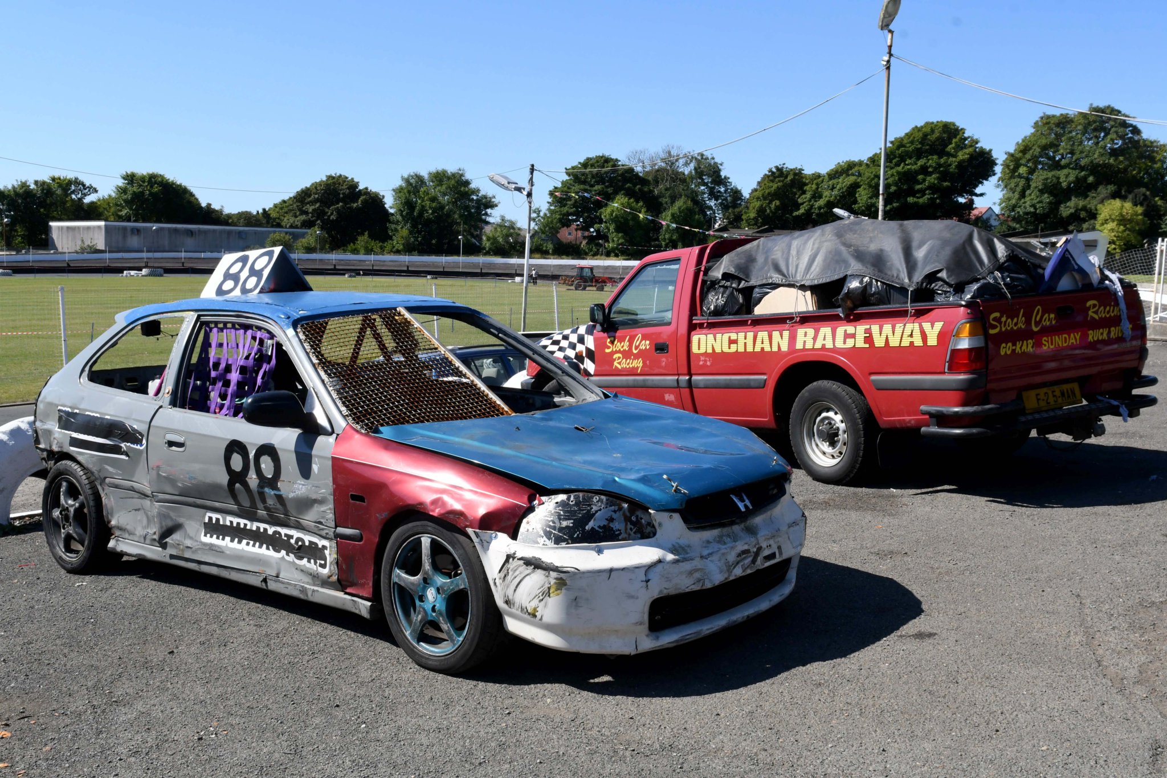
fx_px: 1167
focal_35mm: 36
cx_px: 584
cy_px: 389
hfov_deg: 53.1
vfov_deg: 36.9
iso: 500
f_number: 11
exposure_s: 1/500
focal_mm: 24
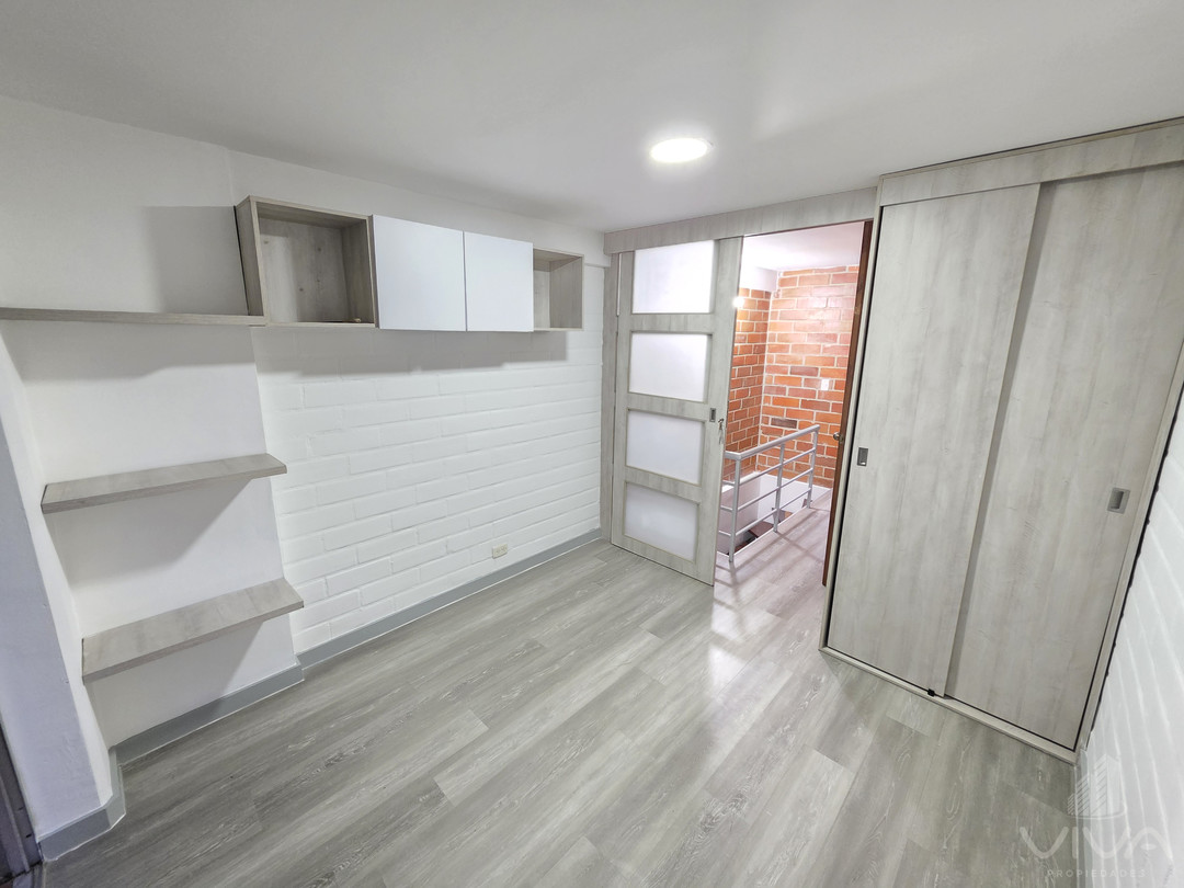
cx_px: 592
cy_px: 444
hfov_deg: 106.2
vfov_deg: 89.9
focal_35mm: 13
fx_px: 445
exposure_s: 1/60
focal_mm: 2.2
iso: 800
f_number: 1.9
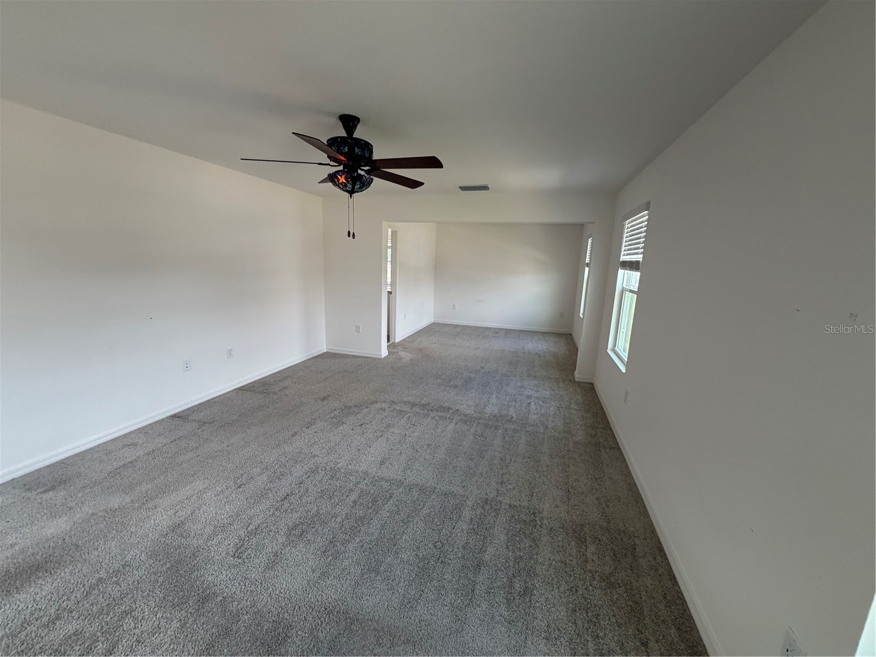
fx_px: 354
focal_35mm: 14
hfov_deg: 102.1
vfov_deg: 85.7
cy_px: 328
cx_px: 438
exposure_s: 1/120
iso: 160
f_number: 2.2
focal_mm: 2.22
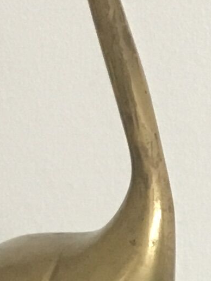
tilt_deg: -6.8
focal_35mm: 226
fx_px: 1836
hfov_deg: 6.4
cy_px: 846
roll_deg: +2.7
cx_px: 393
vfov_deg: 7.6
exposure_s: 1/33
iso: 160
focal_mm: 4.15
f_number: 2.2
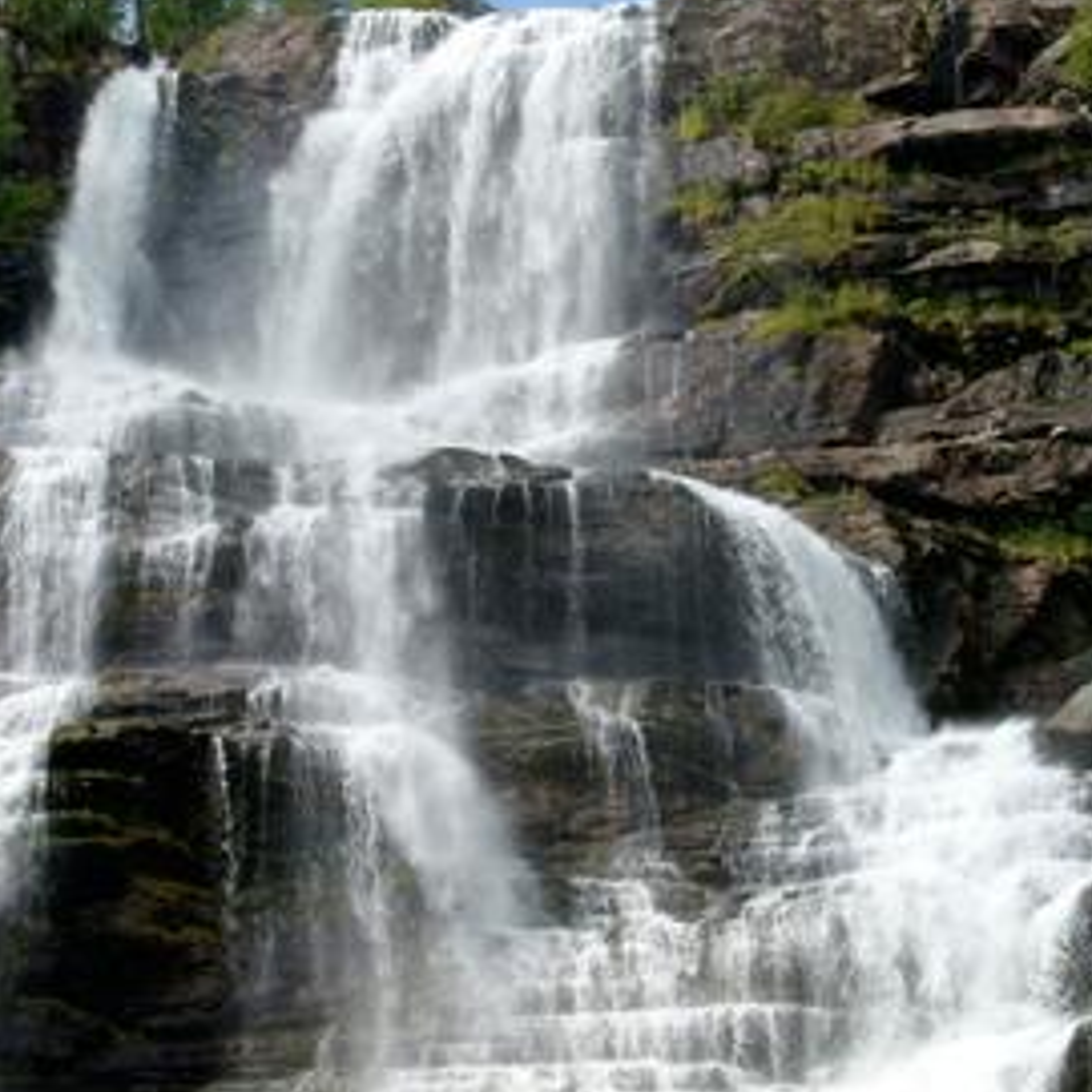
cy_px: 621
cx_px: 657
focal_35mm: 127
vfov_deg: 13.7
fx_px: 4531
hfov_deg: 13.7
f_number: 14
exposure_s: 1/60
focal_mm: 45
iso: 100
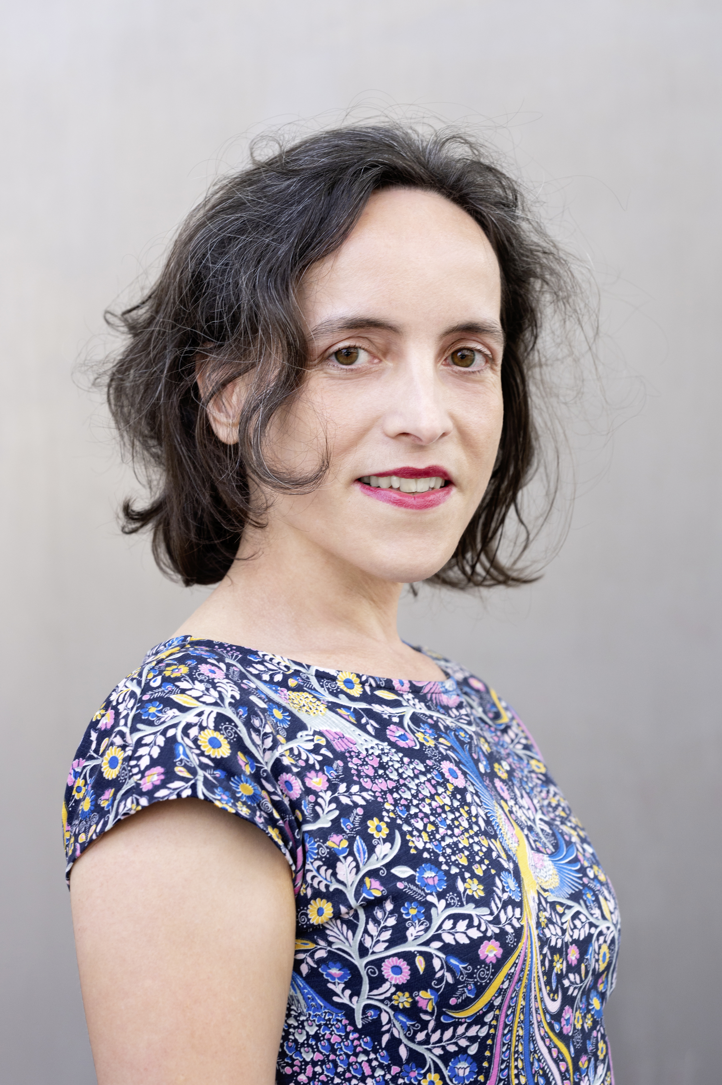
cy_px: 542
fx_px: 2561
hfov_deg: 16.0
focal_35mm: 85
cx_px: 361
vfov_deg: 23.9
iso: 1000
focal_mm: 85
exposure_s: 1/320
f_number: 5.6
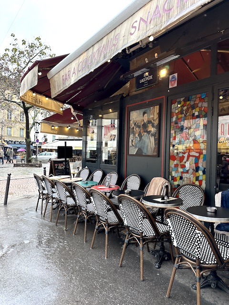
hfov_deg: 56.8
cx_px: 114
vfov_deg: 71.6
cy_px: 152
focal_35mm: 24
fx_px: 212
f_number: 1.78
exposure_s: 1/172
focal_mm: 6.86
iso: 100
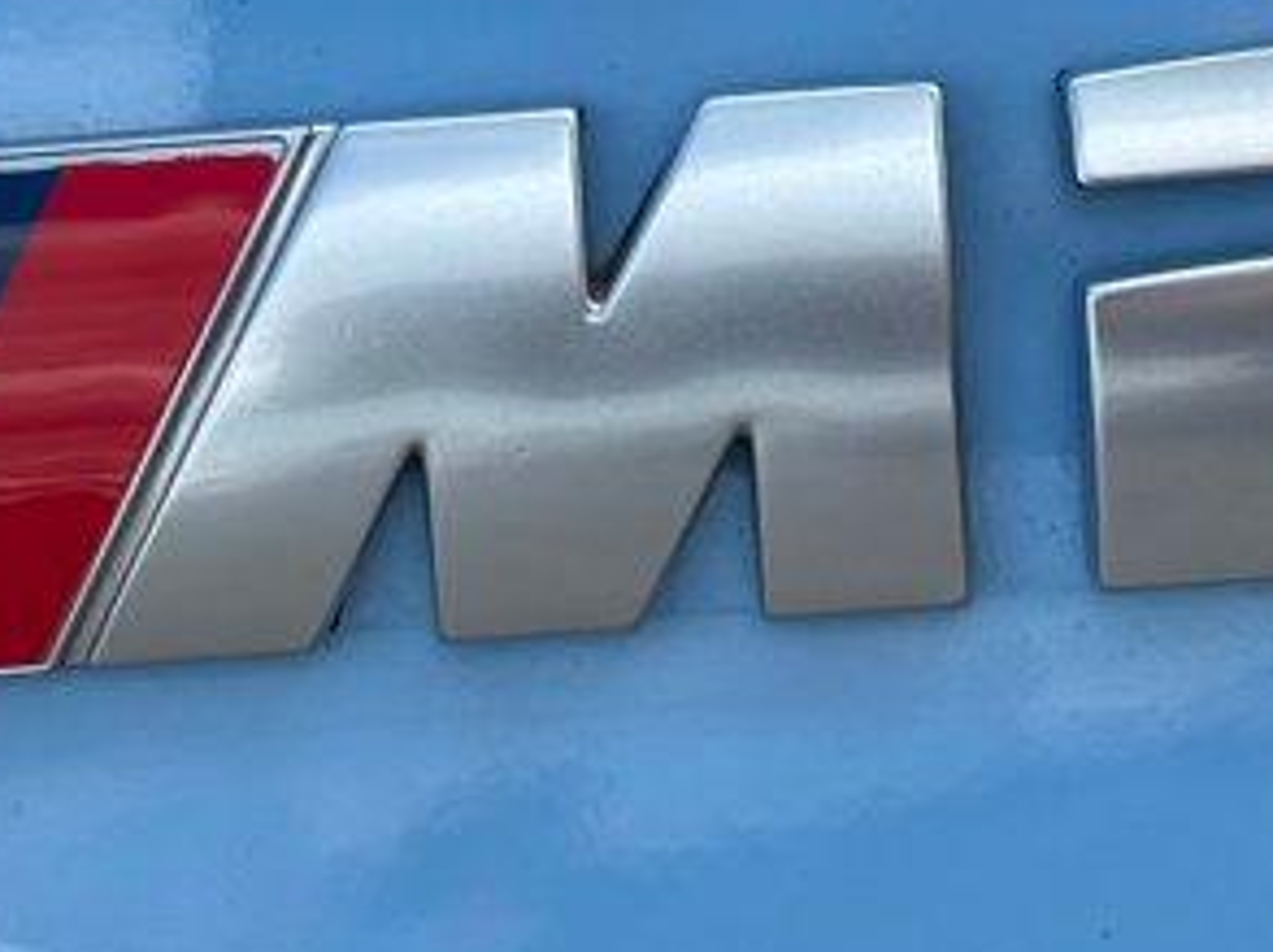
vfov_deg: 8.8
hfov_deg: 11.8
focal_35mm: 168
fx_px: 6171
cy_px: 626
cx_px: 495
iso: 100
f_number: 1.78
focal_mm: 6.76
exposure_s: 1/3891
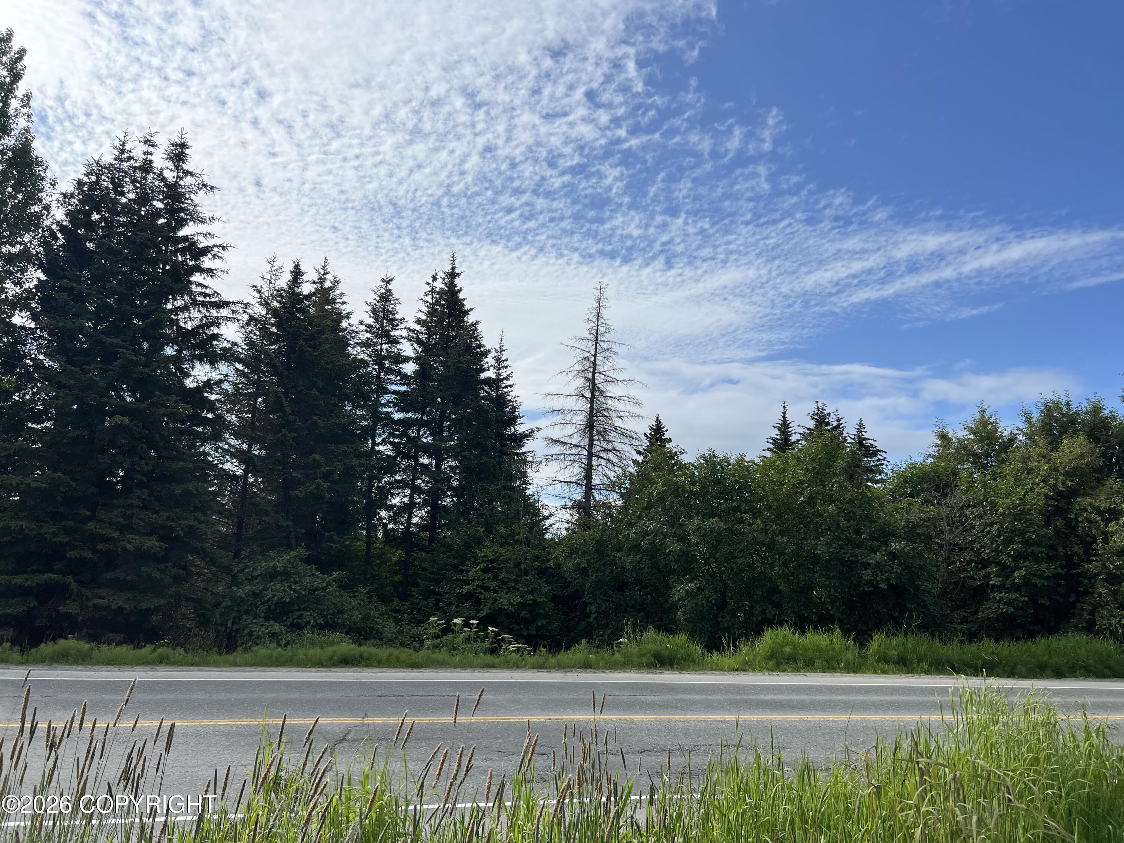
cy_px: 422
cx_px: 562
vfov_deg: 53.1
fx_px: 844
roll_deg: -0.6
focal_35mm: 26
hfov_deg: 67.3
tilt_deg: +12.3
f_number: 1.5
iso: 50
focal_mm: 5.7
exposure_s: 1/8696
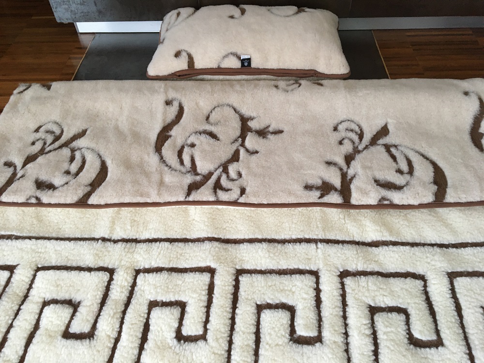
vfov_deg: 48.2
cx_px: 242
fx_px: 405
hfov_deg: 61.7
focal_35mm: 29
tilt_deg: -49.2
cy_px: 182
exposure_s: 1/33
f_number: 2.2
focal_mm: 4.15
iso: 125
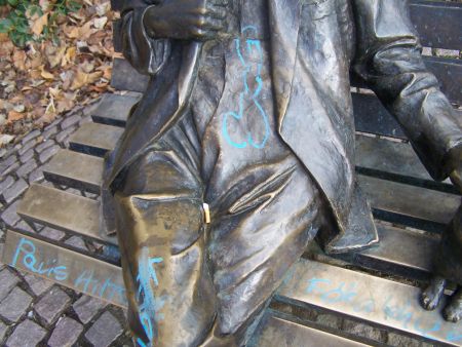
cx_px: 231
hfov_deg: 49.0
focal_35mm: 38
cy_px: 174
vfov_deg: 37.8
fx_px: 507
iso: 64
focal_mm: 6.3
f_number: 2.8
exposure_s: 1/80
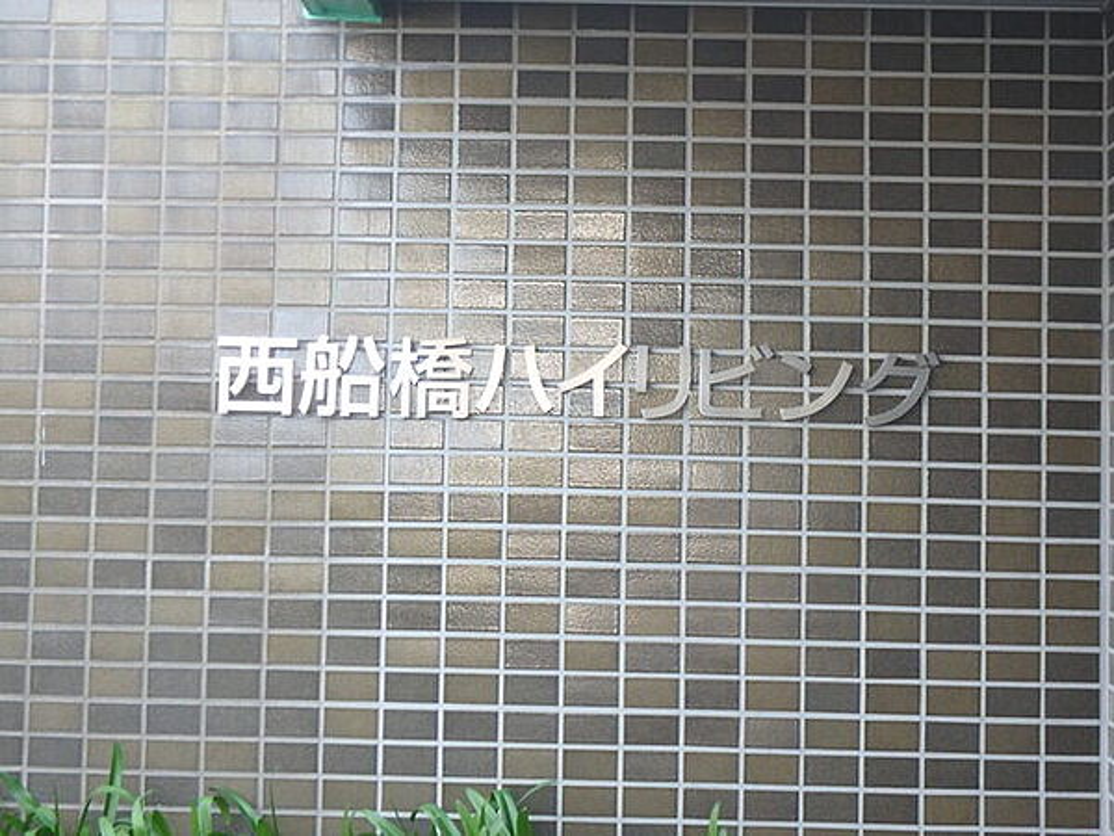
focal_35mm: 88
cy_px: 418
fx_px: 2832
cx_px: 557
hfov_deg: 22.3
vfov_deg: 16.8
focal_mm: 15.8
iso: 400
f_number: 5.4
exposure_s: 1/60
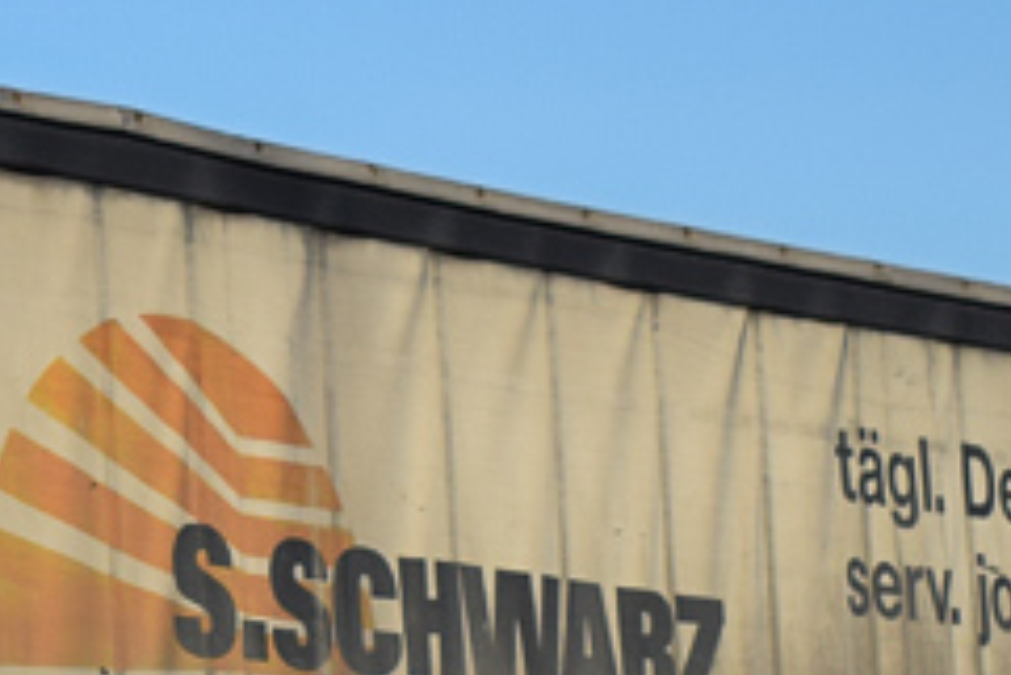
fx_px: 6716
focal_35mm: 239
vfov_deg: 5.7
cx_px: -449
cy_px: 650
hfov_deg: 8.4
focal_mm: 32
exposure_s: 1/1600
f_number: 7.1
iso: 200
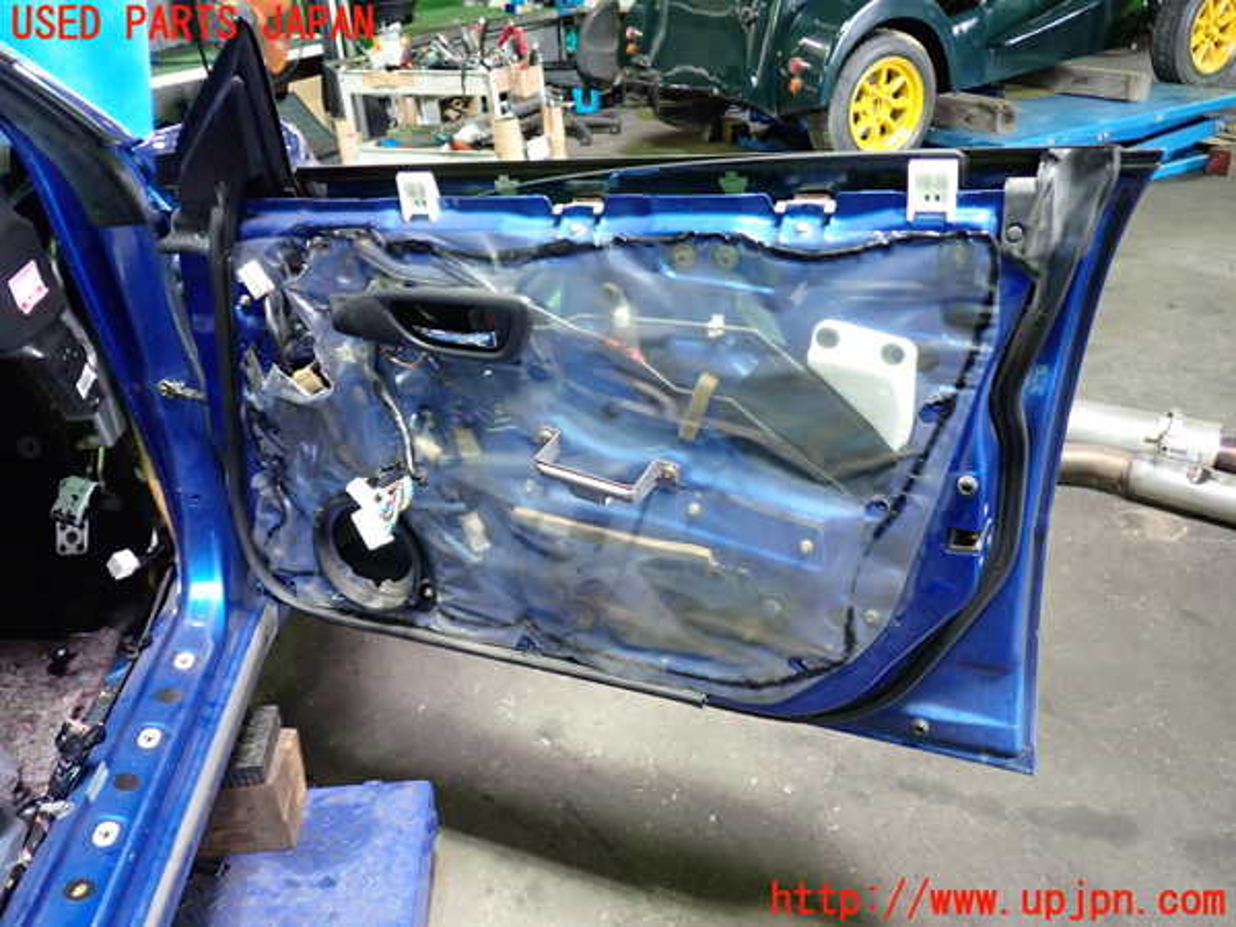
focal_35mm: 30
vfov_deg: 46.8
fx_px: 1071
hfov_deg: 60.0
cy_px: 464
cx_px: 618
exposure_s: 1/30
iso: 400
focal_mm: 5.4
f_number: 2.3
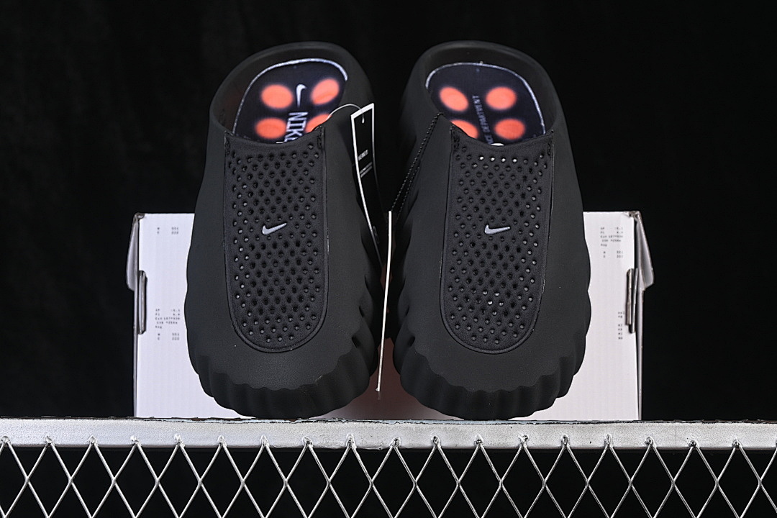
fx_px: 1619
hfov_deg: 27.0
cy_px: 259
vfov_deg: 18.2
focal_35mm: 75
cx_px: 388
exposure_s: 1/60
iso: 160
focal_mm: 50
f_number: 6.3
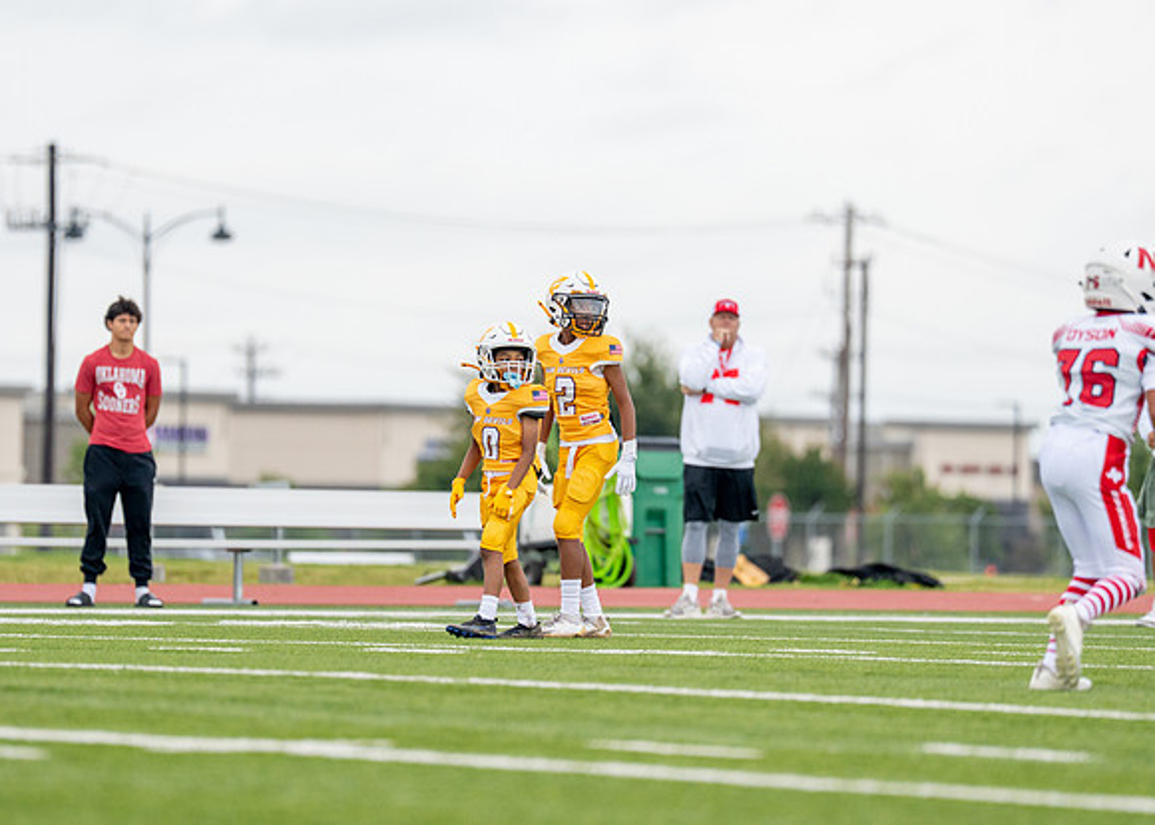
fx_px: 10576
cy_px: 429
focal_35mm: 322
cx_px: 533
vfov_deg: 4.5
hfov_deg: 6.3
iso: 500
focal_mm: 200
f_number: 2.8
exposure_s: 1/2000
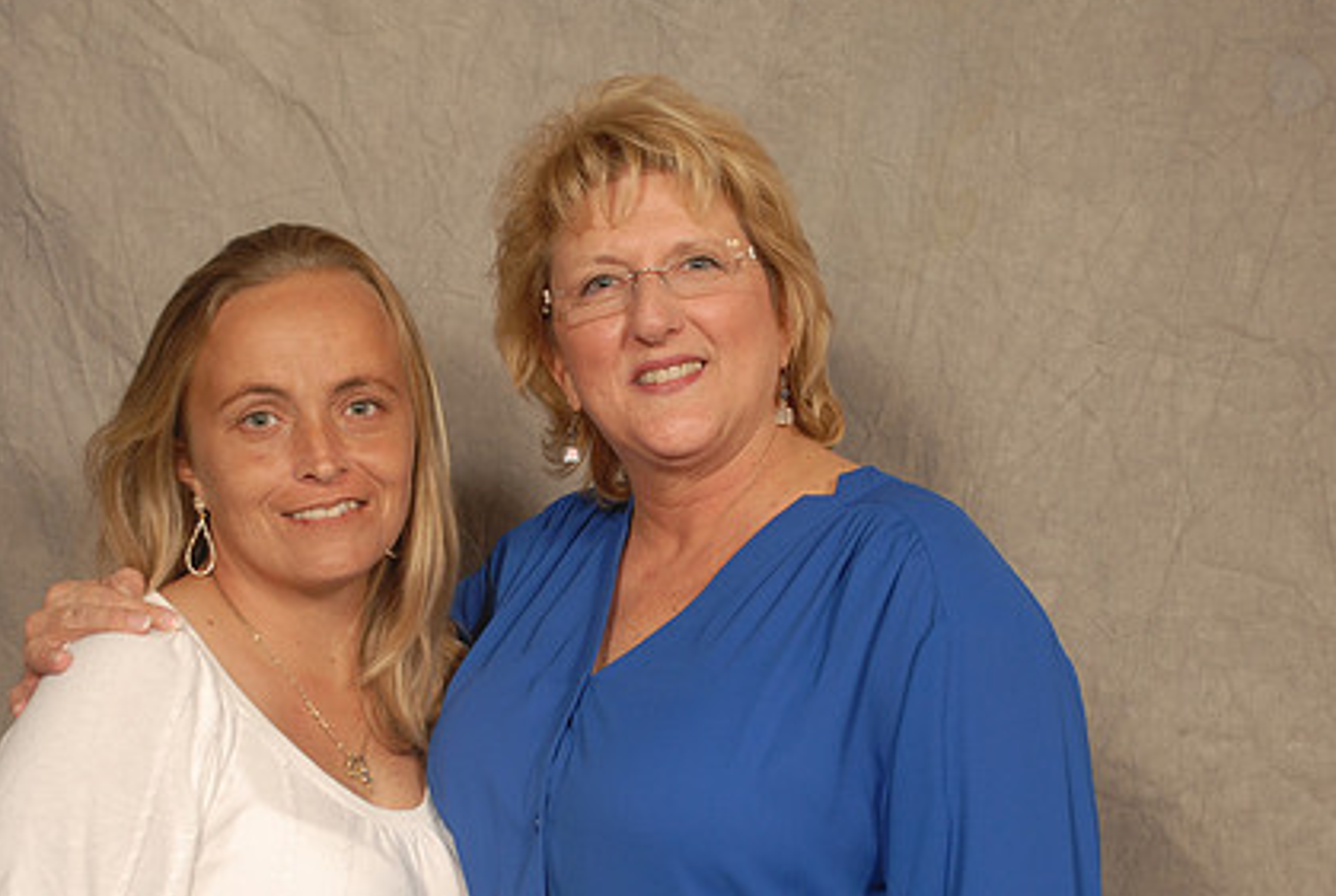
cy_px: 598
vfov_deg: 16.5
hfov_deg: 24.4
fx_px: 3086
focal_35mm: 83
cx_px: 584
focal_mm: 40
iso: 200
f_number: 5.6
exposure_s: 1/125
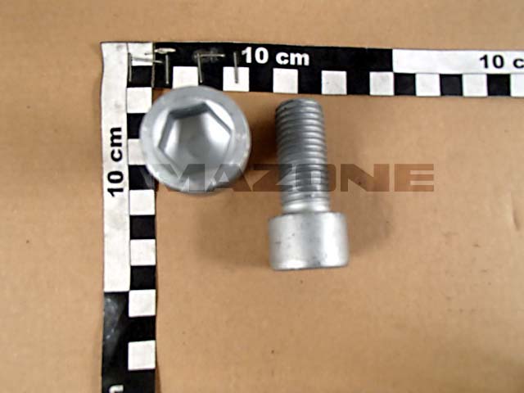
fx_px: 424
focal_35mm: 28
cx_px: 262
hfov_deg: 63.4
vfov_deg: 49.7
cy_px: 196
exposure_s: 1/30
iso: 200
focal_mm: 5
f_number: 3.9
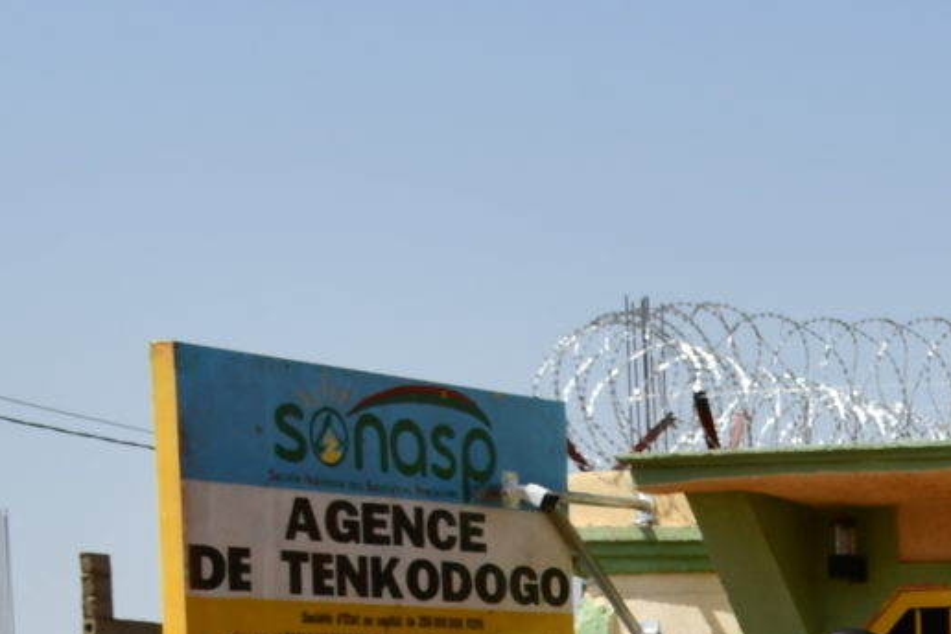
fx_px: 3143
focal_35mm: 119
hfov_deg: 14.8
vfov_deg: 10.7
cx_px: 1766
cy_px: 1210
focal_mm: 20
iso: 100
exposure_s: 1/400
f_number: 10
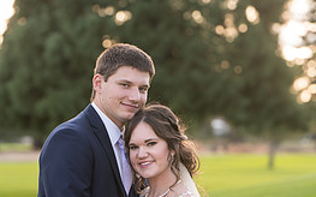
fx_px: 1954
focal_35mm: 227
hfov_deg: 9.2
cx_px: 163
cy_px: 214
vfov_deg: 5.8
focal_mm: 130
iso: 320
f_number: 4
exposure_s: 1/320
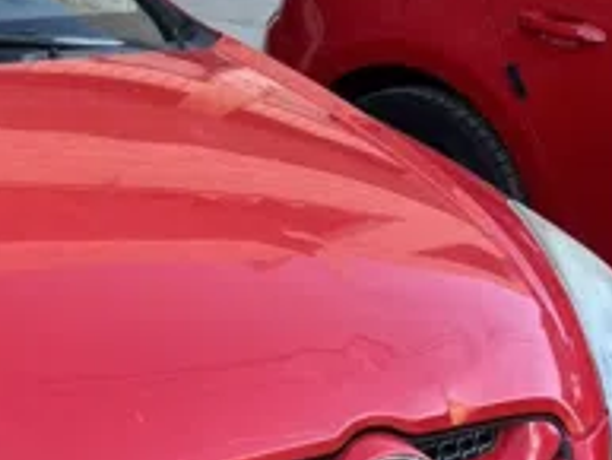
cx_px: -190
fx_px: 1521
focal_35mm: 86
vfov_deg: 17.1
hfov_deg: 20.7
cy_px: 358
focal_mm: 5.7
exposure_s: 1/347
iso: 50
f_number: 1.5
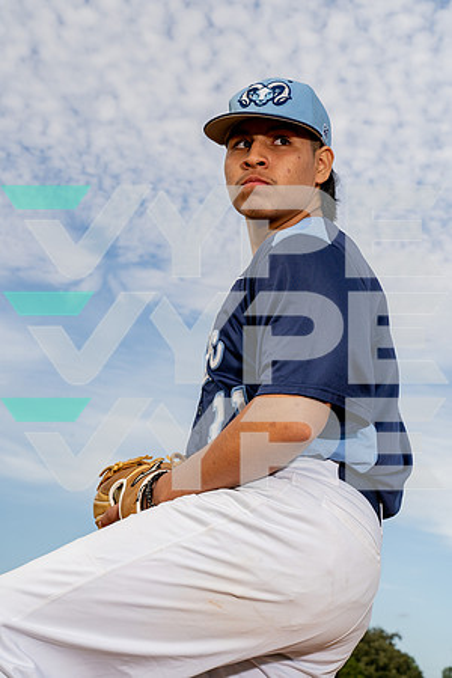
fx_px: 1318
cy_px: 339
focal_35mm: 70
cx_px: 226
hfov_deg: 19.5
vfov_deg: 28.8
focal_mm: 70
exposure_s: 1/250
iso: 160
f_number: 11
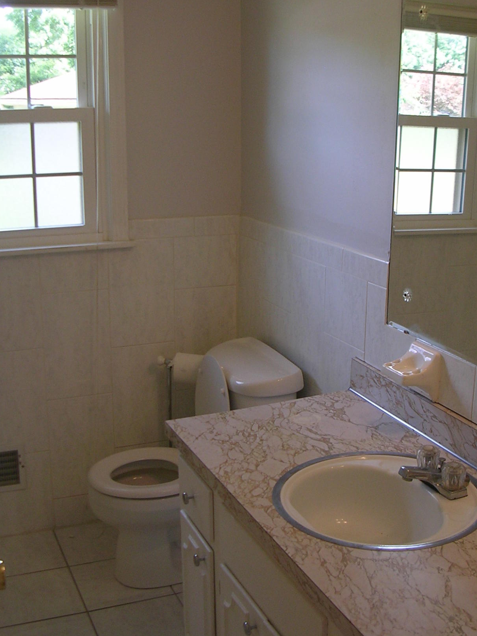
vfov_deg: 40.4
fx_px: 863
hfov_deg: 30.8
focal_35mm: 47
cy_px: 314
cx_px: 292
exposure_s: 1/21.5
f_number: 2.8
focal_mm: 5.8
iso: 50
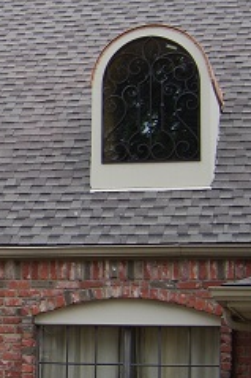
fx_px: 1047
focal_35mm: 100
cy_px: 165
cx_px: -107
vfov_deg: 20.4
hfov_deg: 13.0
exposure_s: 1/125
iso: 71
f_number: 4.9
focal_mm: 11.93
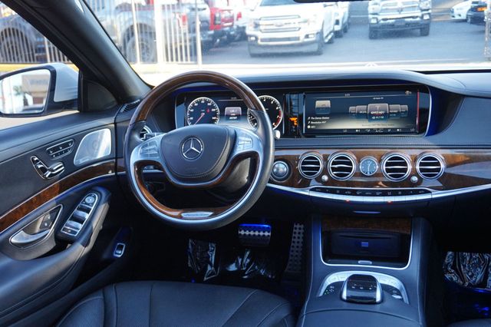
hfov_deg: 55.1
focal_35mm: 34
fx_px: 470
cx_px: 246
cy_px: 164
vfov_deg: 38.3
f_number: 4
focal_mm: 23
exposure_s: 1/60
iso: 500
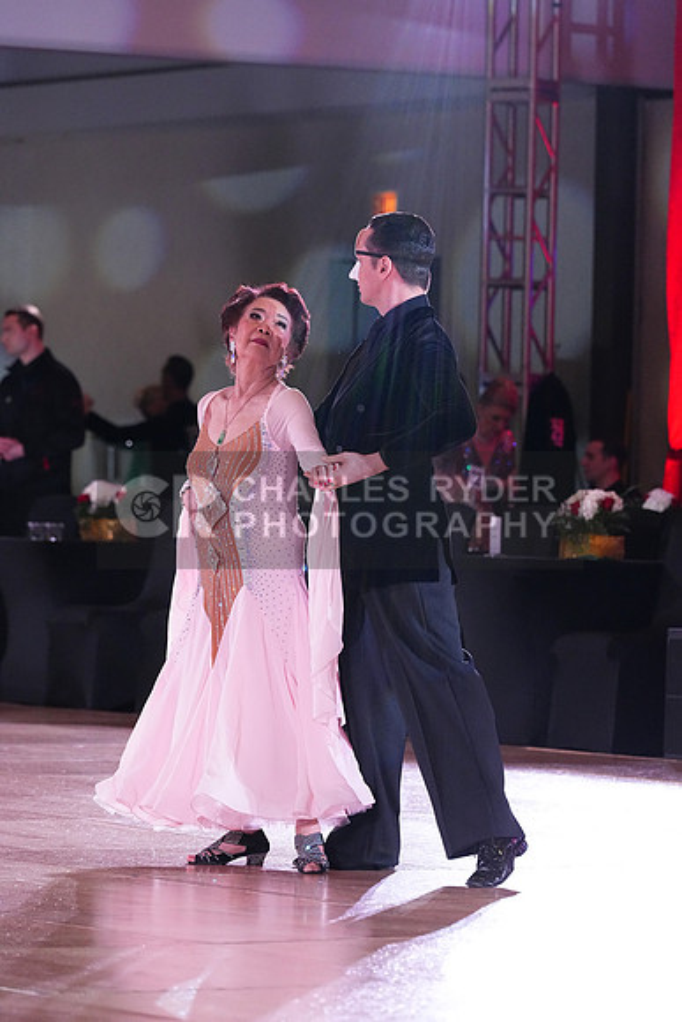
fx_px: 5594
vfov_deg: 10.4
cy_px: 511
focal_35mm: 197
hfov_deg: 7.0
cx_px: 341
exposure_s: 1/320
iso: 8000
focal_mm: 197
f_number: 5.6
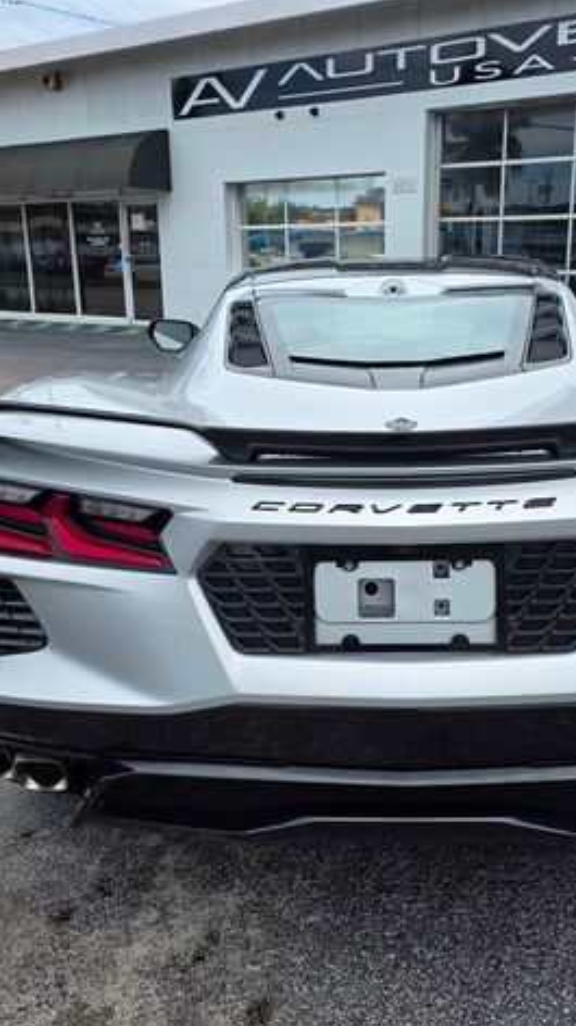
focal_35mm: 34
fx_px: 925
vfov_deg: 58.0
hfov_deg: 34.5
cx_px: 348
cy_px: 515
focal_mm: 6.3
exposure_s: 1/3521
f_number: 1.7
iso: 80
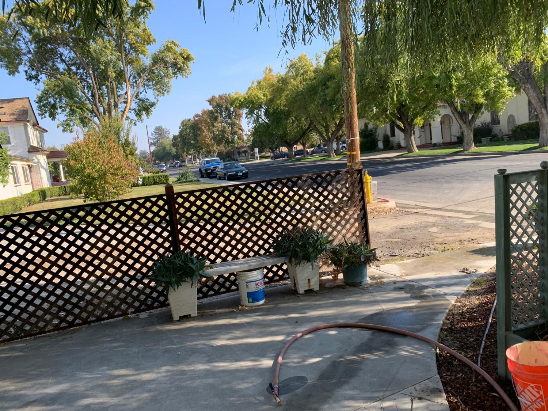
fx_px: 412
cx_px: 274
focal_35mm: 26
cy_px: 206
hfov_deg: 67.3
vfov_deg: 53.1
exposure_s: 1/664
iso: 25
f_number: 1.8
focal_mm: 4.25
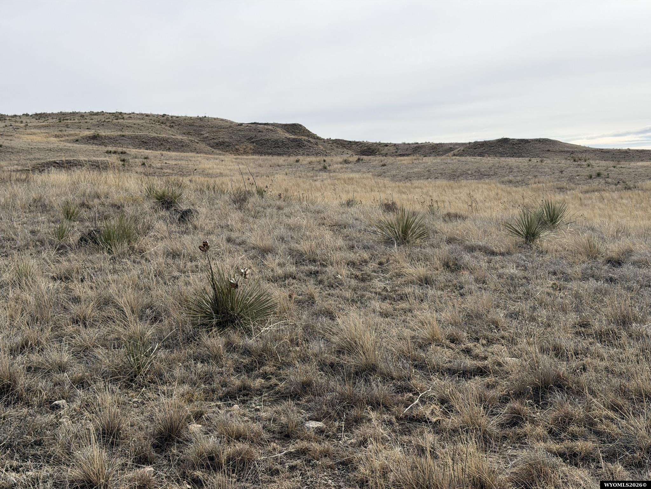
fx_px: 903
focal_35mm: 48
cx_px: 326
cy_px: 244
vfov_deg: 30.3
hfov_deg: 39.7
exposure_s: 1/7143
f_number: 1.78
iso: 64
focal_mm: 6.76
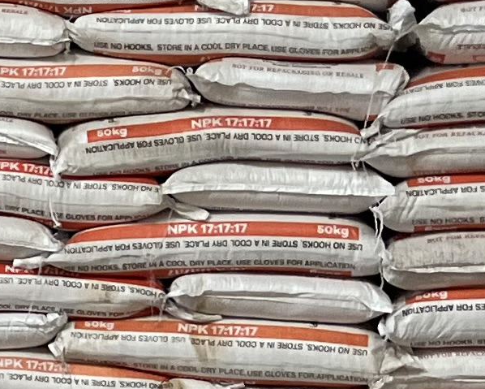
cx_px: -710
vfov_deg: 9.0
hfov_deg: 9.8
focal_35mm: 171
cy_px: 335
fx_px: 2456
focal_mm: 5.1
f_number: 1.6
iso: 125
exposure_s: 1/121
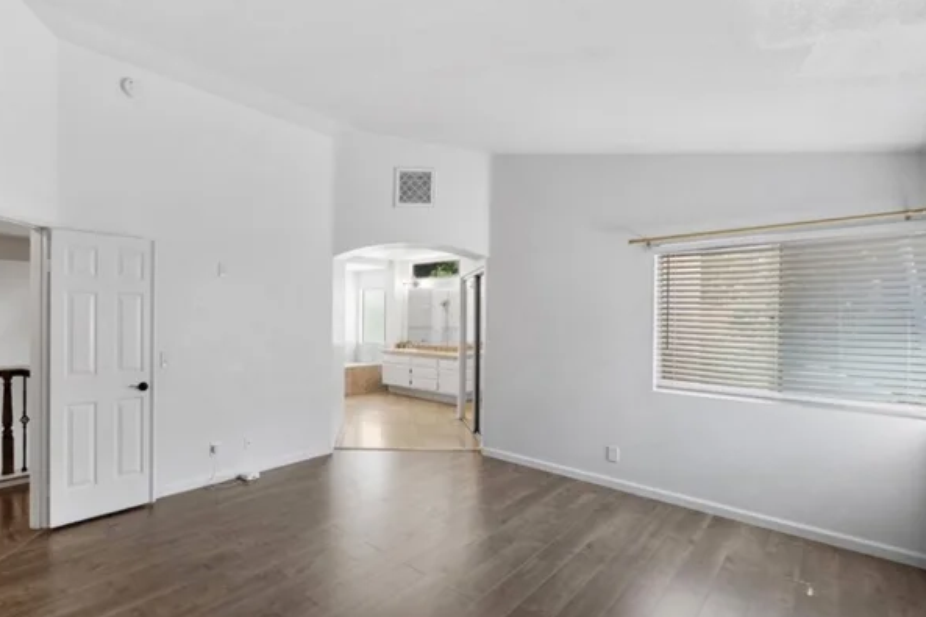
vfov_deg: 70.4
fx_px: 437
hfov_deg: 92.4
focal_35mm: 17
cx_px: 384
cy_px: 322
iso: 1000
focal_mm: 12
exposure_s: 1/40
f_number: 4
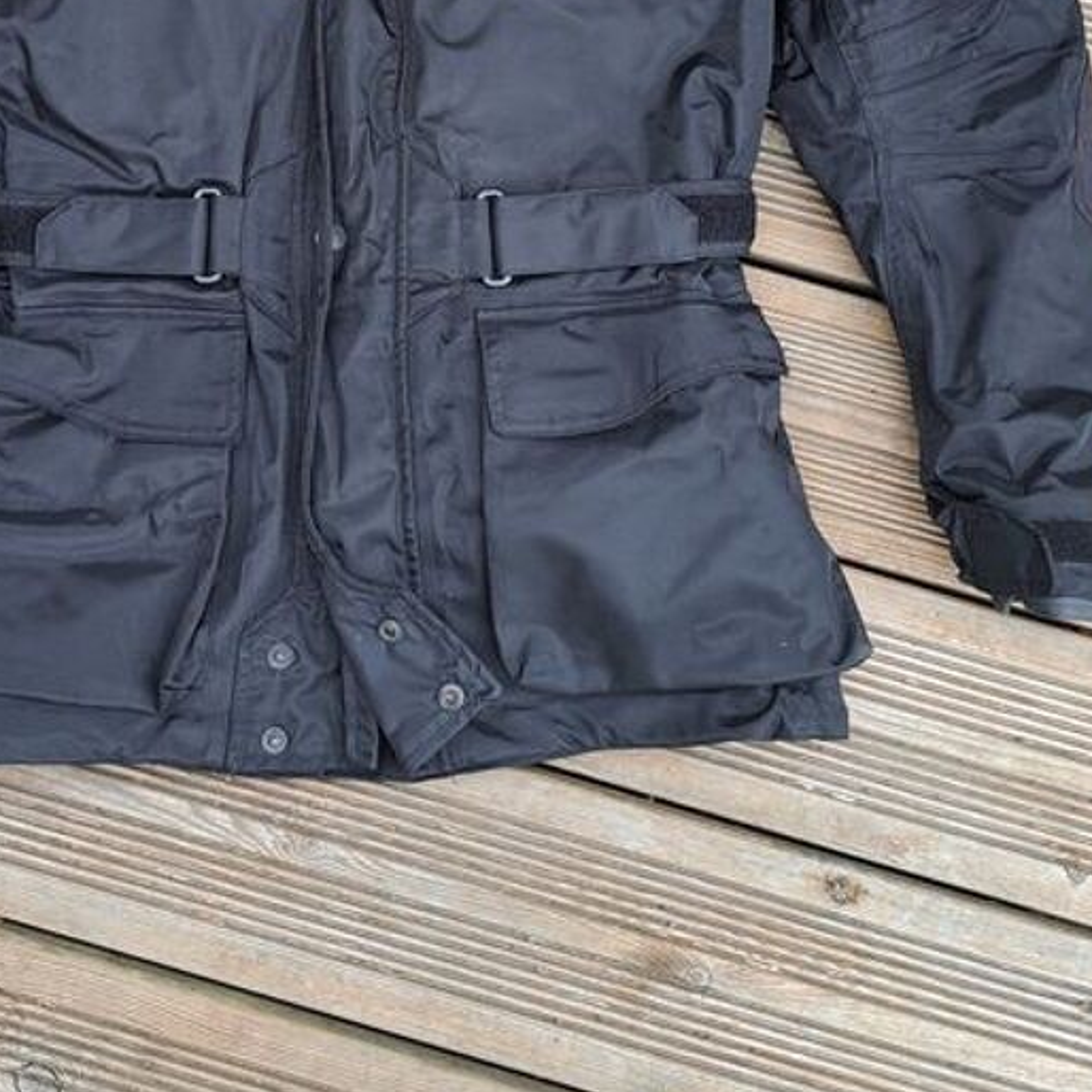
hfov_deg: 30.9
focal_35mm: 55
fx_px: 1963
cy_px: 31
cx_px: 370
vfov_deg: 29.3
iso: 50
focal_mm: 5.23
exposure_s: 1/50
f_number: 1.8
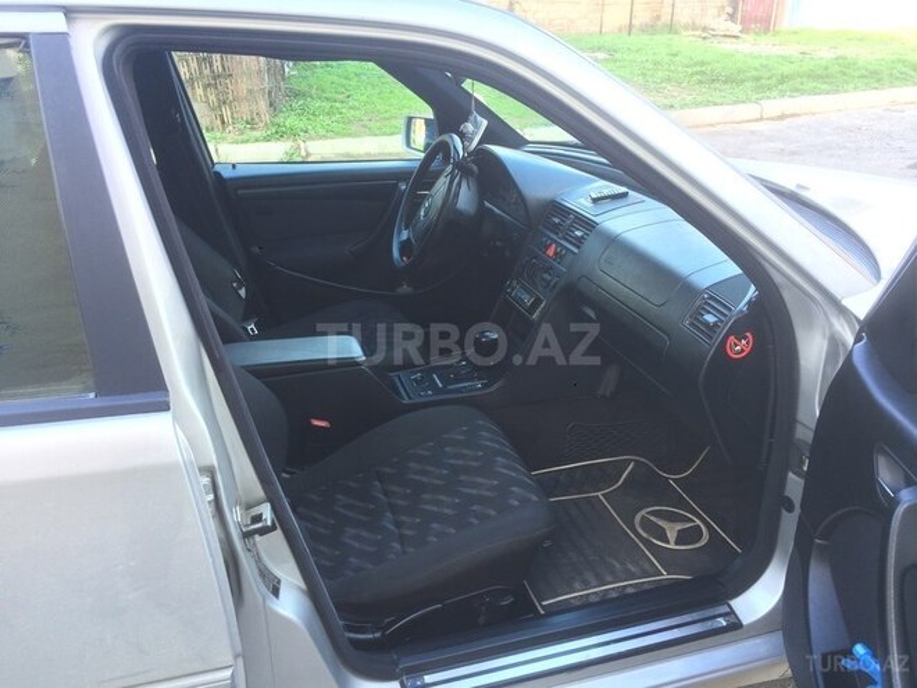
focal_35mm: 29
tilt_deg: -23.8
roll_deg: -3.0
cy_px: 344
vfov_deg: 48.2
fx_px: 768
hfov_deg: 61.7
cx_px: 458
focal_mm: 4.15
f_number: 2.2
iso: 32
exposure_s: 1/33
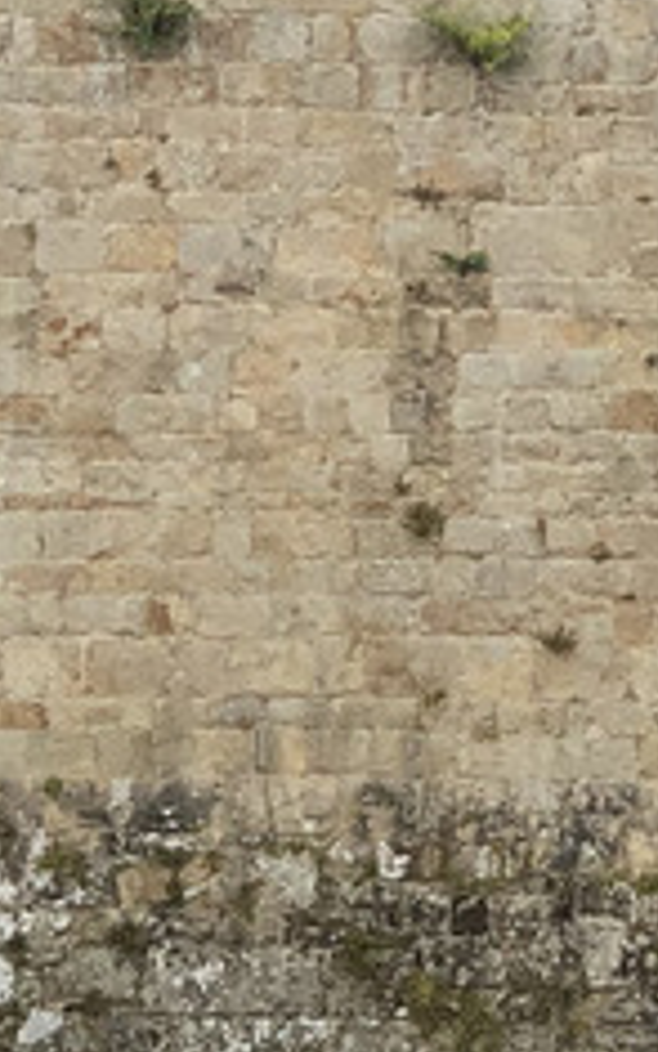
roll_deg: +1.0
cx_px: 457
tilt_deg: -0.3
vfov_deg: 7.4
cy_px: 36
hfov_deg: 4.7
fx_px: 8058
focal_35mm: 281
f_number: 2.4
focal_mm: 6
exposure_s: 1/313
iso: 16
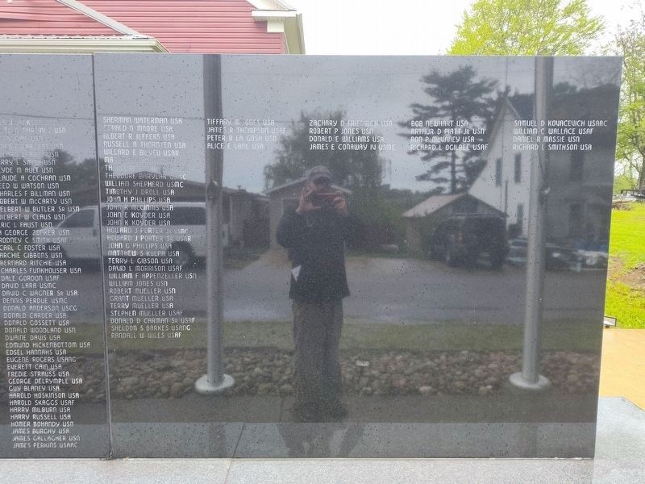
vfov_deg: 58.9
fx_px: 429
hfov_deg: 73.9
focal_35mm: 23
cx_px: 322
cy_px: 242
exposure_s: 1/200
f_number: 1.8
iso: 101
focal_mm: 5.56
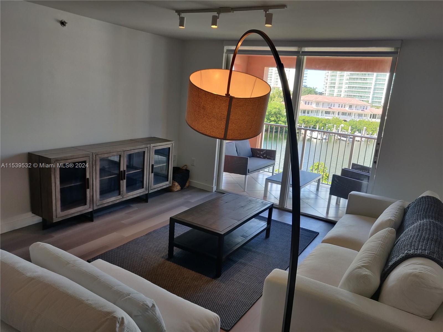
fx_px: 320
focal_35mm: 25
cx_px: 222
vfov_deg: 54.9
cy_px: 166
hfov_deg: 69.4
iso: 160
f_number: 1.7
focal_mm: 4.25
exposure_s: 1/50
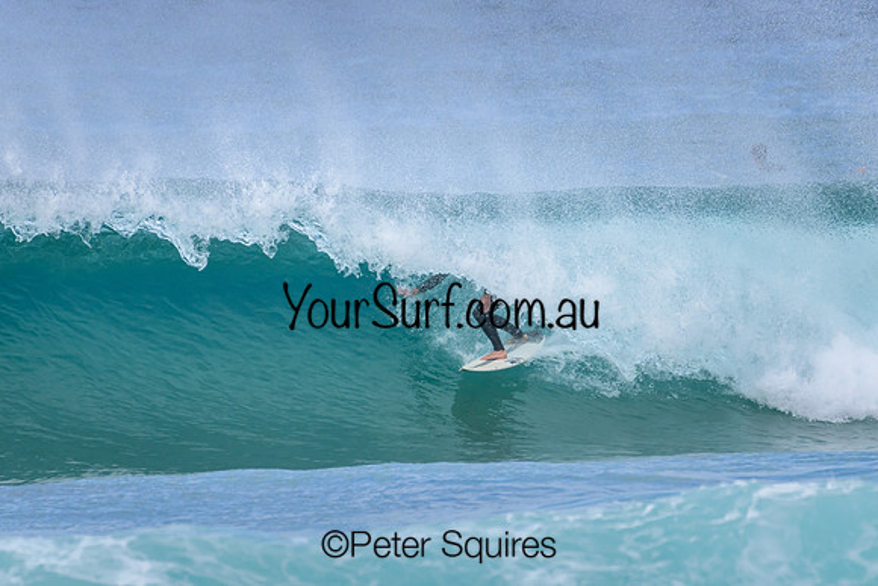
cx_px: 439
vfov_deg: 1.4
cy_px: 293
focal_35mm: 1000
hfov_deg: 2.1
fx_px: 24393
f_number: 11
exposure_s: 1/2000
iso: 1600
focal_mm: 1000
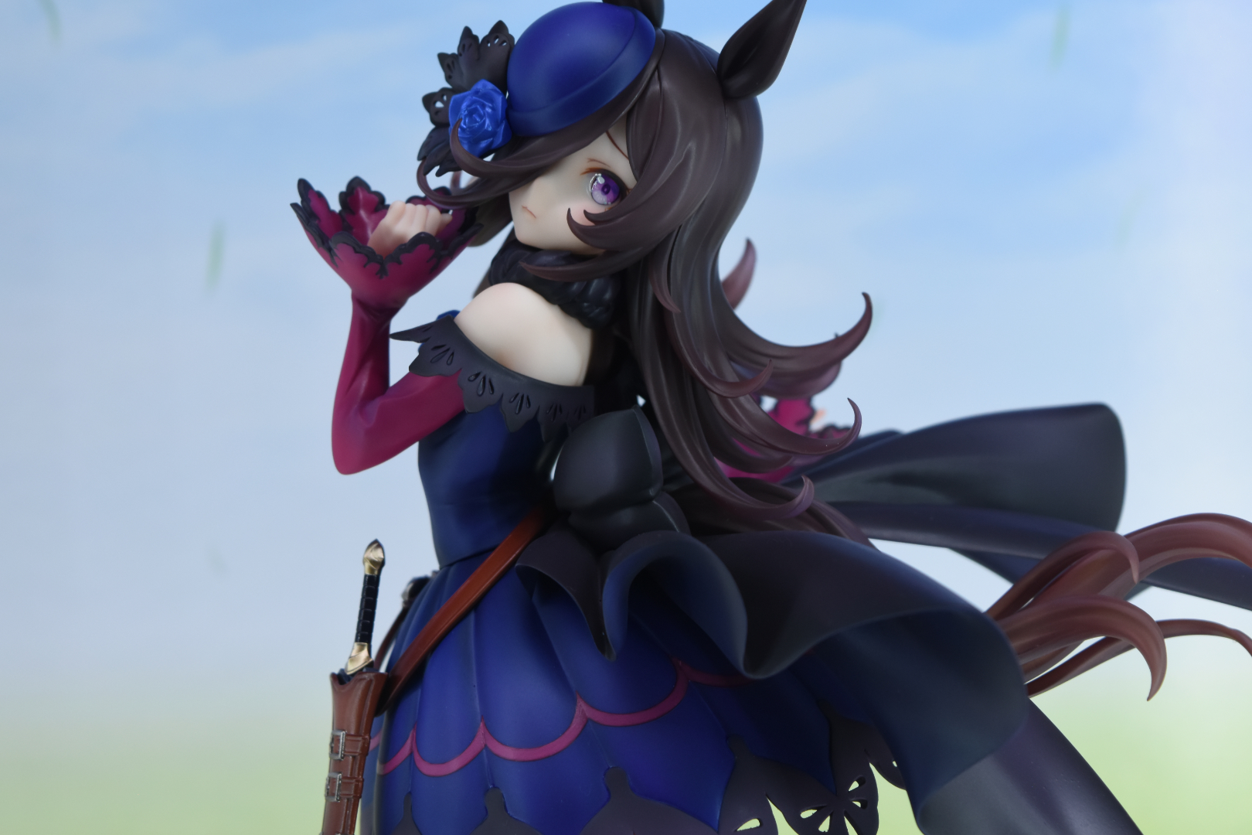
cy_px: 418
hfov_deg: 24.6
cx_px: 626
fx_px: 2869
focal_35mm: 82
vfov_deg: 16.6
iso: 640
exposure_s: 1/200
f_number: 8
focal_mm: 55
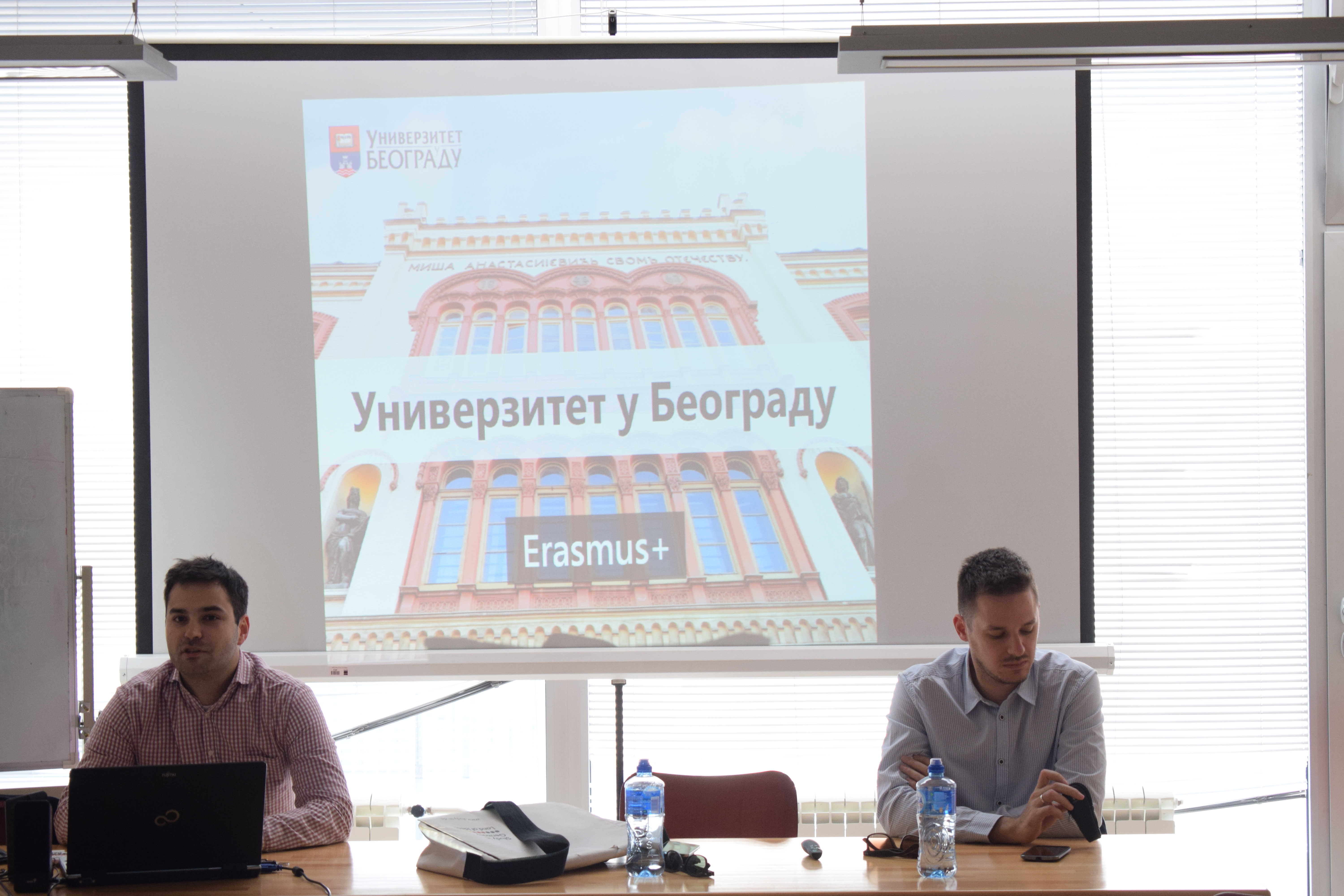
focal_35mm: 82
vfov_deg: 16.6
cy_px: 448
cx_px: 672
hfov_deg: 24.6
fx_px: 3080
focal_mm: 55
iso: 1000
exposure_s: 1/60
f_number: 5.6
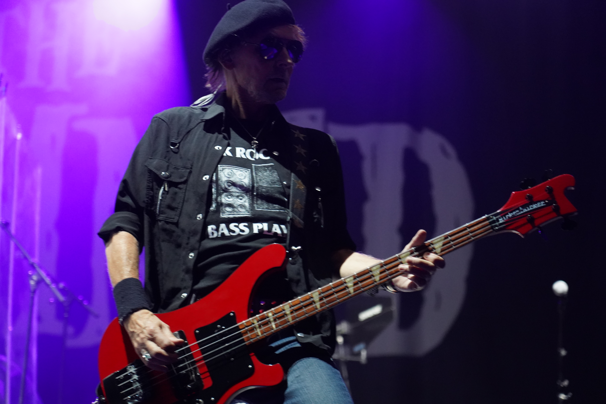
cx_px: 303
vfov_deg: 13.0
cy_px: 202
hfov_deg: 19.5
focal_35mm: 105
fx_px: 1767
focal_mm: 105
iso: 8000
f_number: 4
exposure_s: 1/160
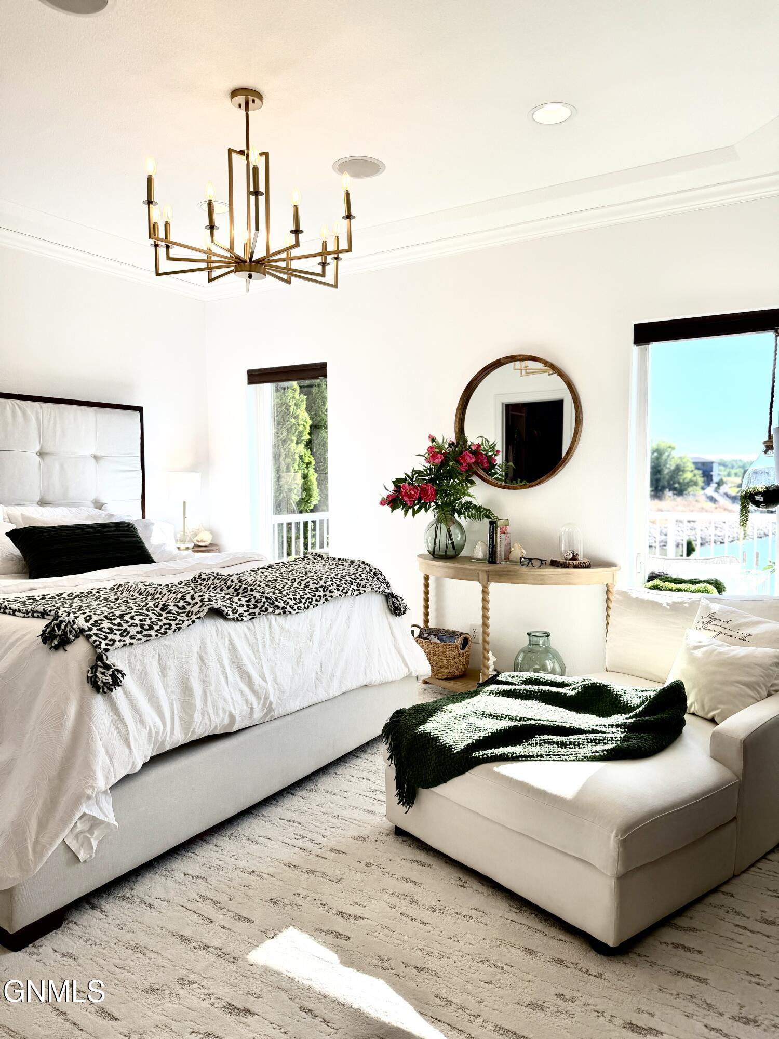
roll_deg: +0.0
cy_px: 520
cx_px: 390
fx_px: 720
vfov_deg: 71.6
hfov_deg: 56.8
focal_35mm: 24
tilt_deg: -3.7
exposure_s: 1/1337
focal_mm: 6.76
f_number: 1.78
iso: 80
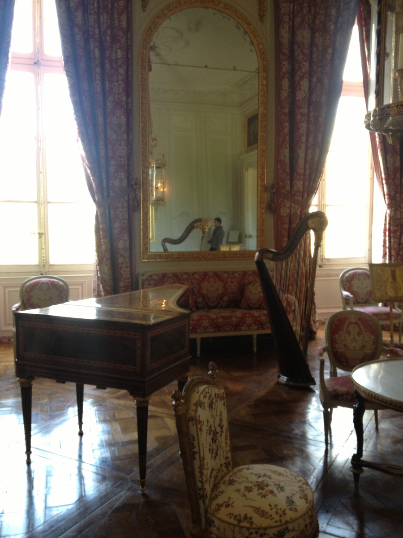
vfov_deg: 52.6
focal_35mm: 35
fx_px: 543
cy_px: 269
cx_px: 202
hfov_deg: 40.7
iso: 100
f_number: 2.4
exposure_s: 1/20
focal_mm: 4.28
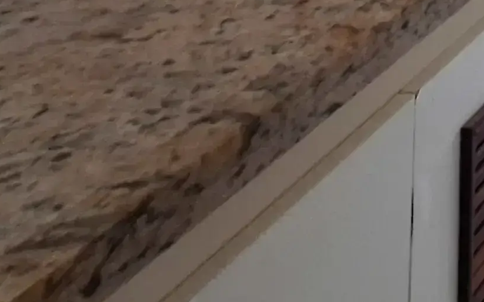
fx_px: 884
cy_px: -478
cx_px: 934
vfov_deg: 13.0
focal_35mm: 67
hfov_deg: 19.6
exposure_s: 1/60
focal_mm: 1.74
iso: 50
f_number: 2.2
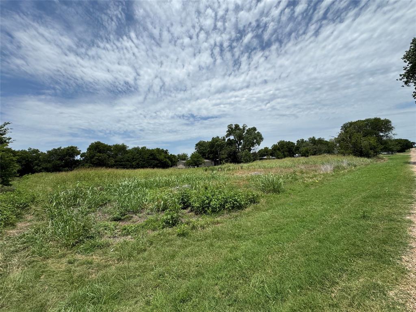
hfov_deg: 102.1
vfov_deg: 85.7
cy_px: 156
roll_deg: +3.1
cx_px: 208
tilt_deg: +2.6
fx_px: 168
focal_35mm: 14
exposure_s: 1/3906
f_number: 2.2
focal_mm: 2.22
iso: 50
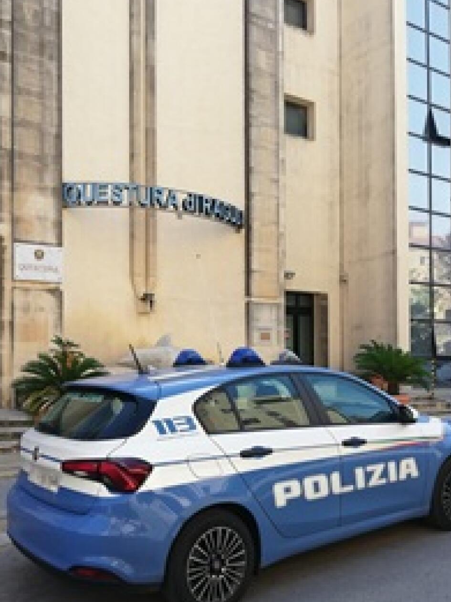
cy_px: 348
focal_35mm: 33
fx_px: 574
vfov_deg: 55.1
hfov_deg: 42.9
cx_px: 210
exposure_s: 1/335
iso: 50
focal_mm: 3.81
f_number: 2.2
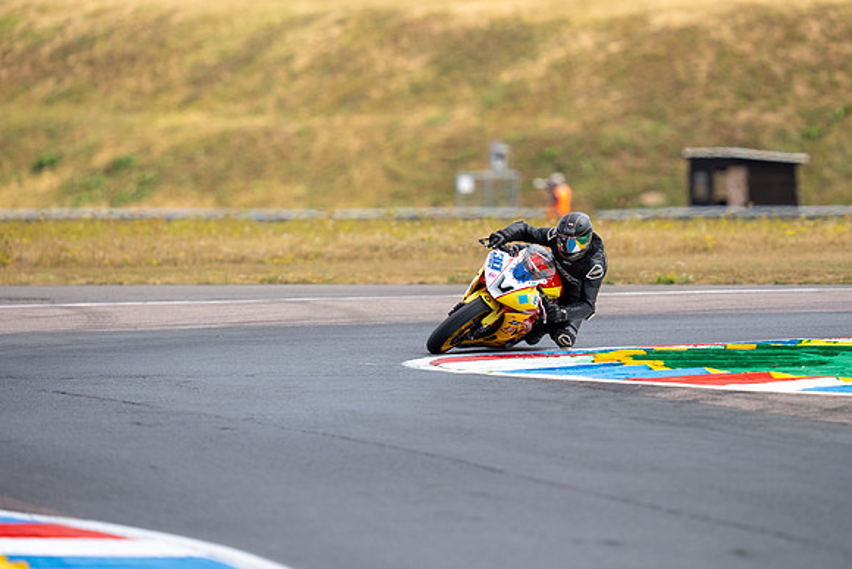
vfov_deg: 2.9
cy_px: 226
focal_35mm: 482
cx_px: 513
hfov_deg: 4.3
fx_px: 11402
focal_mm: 400
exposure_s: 1/500
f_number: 3.2
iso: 64
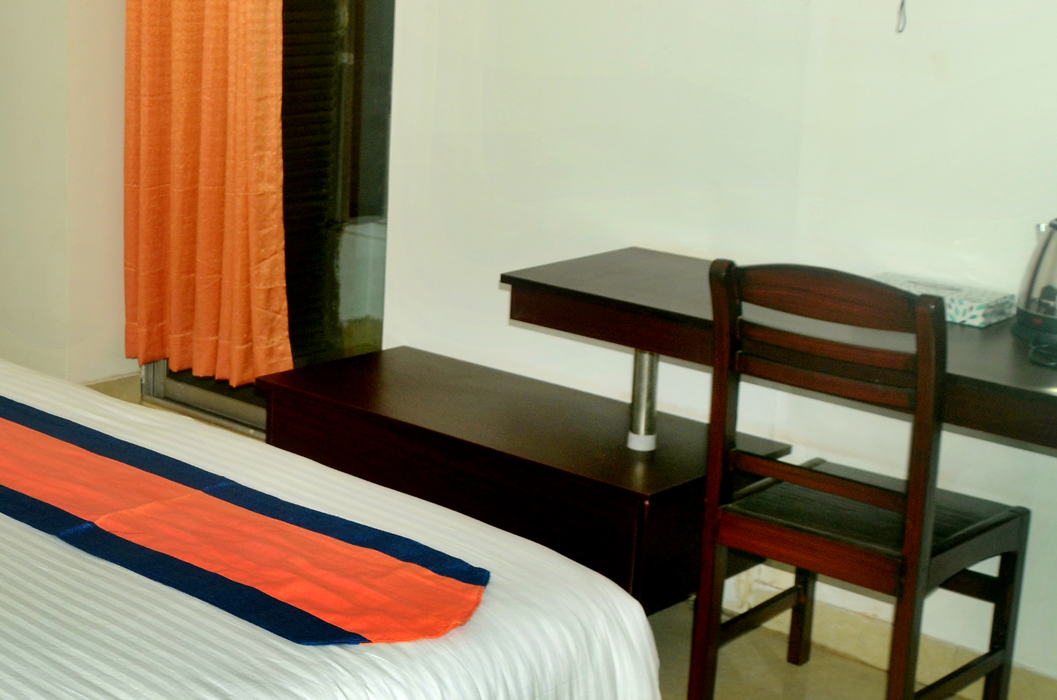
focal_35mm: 55
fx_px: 1611
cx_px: 55
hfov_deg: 33.8
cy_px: 264
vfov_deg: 24.4
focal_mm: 18
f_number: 7.1
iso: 200
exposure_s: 1/125
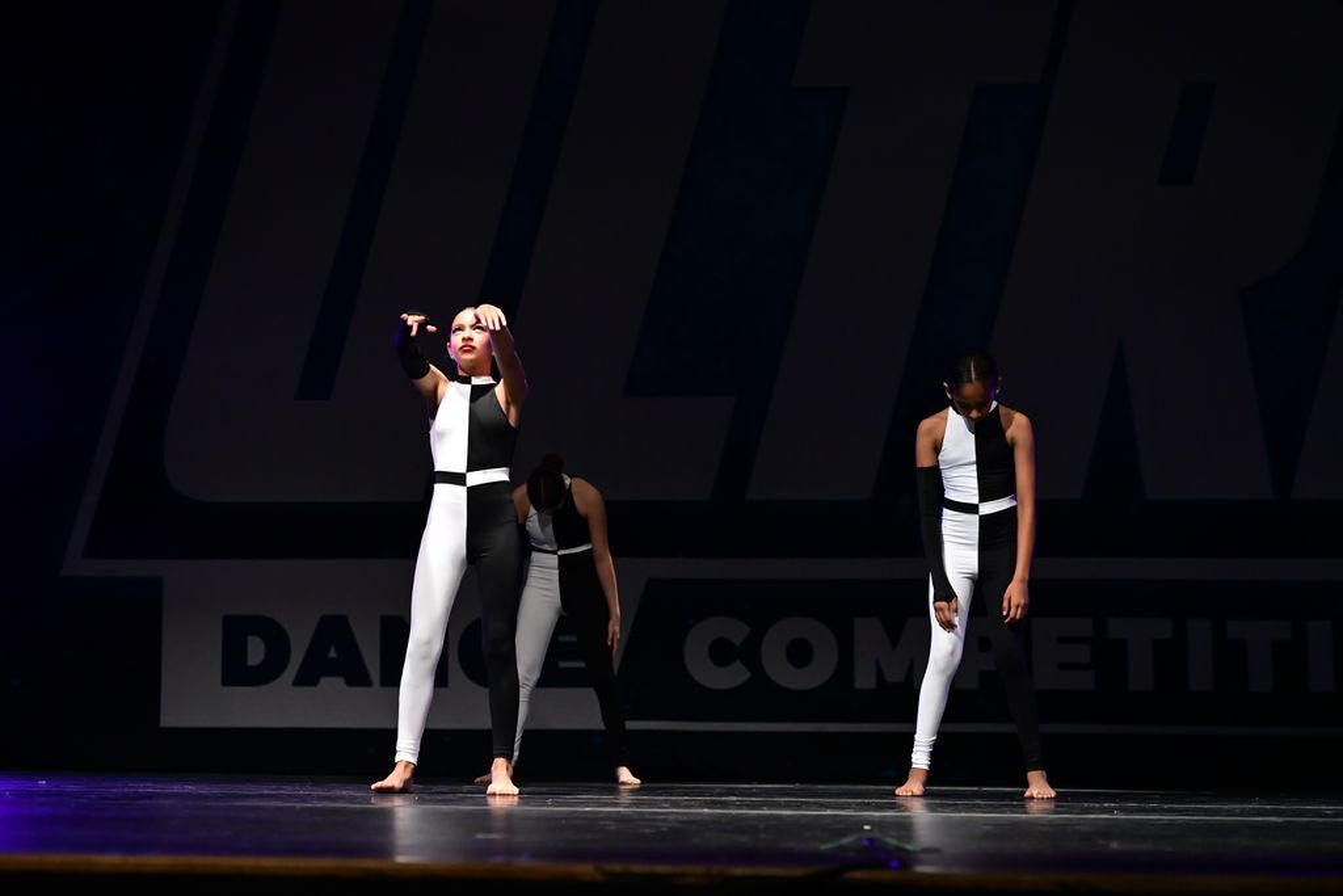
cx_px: 672
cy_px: 448
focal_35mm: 70
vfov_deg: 19.5
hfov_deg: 28.8
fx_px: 2612
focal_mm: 70
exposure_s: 1/800
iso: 5000
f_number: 4
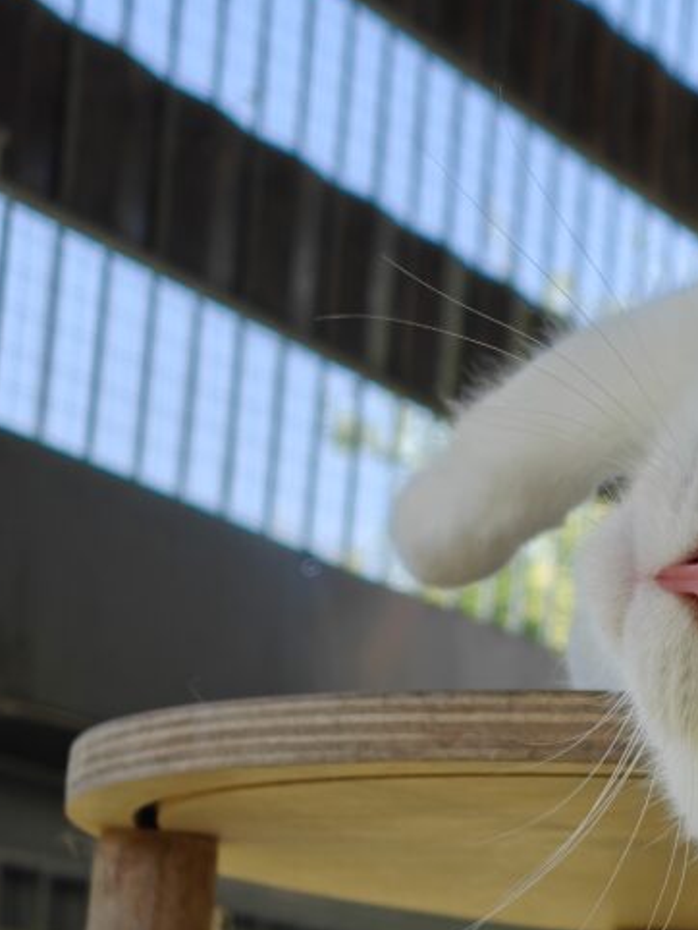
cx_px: 710
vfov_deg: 12.7
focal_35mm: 155
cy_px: 596
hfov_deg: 9.5
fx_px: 4164
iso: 80
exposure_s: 1/100
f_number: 2.6
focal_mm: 13.85
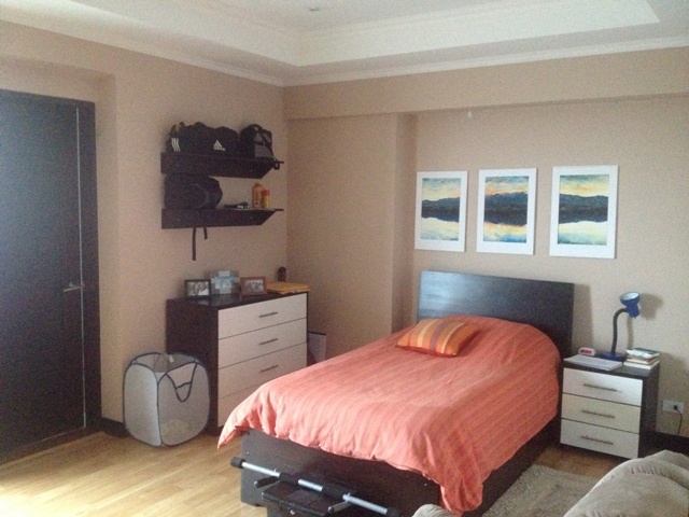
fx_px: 697
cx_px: 344
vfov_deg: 40.7
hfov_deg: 52.6
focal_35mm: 35
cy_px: 258
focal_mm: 4.28
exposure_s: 1/15
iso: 800
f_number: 2.4
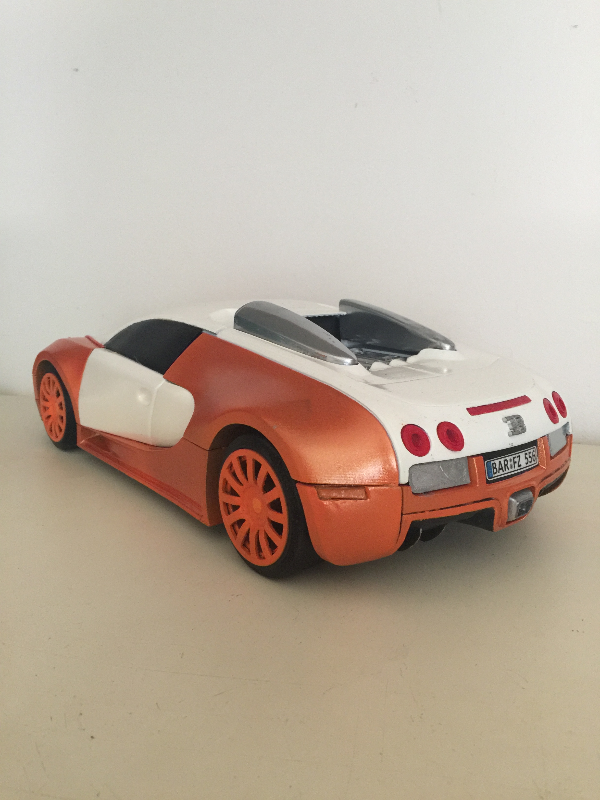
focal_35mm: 29
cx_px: 300
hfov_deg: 48.2
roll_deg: -0.3
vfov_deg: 61.7
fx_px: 670
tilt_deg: -13.5
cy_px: 400
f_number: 2.2
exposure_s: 1/8
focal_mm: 4.15
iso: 125
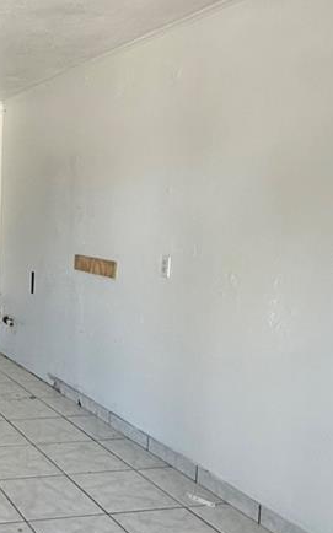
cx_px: -129
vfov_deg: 48.2
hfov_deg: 25.6
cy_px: 264
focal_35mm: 41
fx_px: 596
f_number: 2.2
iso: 160
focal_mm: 2.22
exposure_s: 1/99
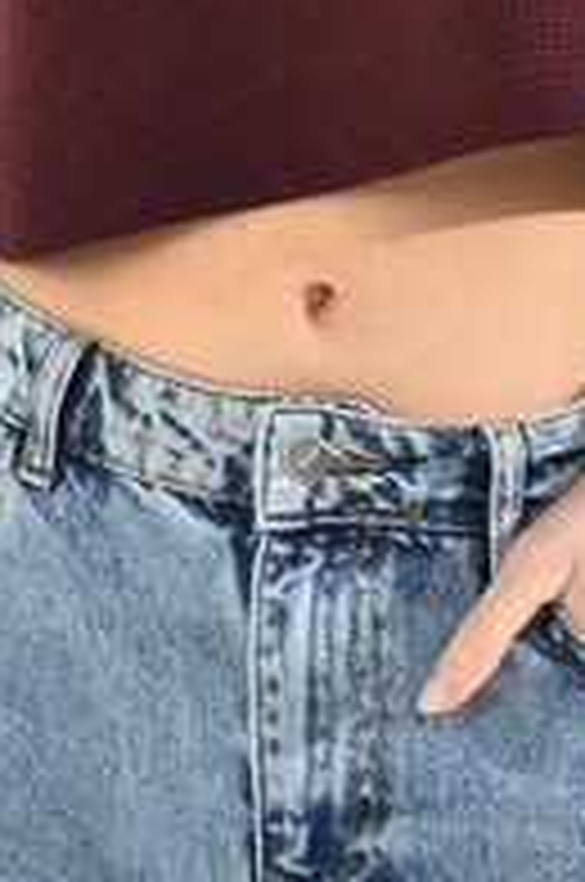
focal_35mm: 138
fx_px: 3375
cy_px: -94
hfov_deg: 9.9
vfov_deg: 14.5
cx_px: 256
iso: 100
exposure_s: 1/160
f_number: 7.1
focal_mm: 36
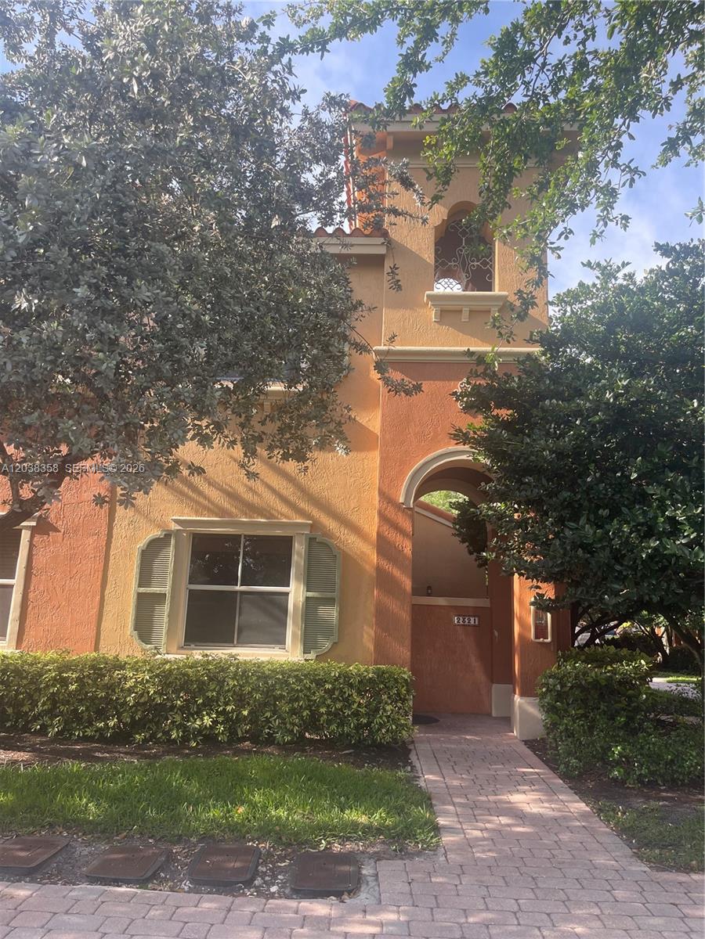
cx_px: 352
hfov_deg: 53.1
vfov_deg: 67.3
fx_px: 706
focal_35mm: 26
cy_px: 470
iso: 32
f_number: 1.6
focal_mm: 5.1
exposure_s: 1/535
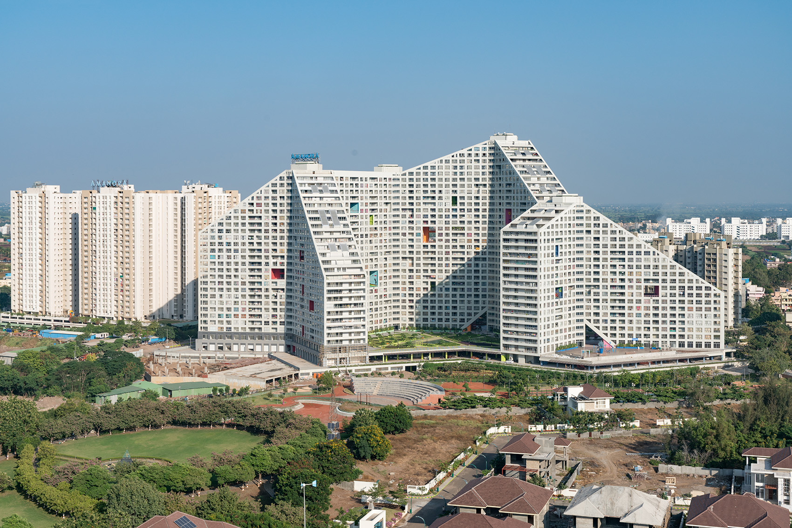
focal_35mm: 50
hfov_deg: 39.6
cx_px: 396
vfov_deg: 27.0
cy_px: 264
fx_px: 1100
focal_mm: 50
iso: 200
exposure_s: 1/320
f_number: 11
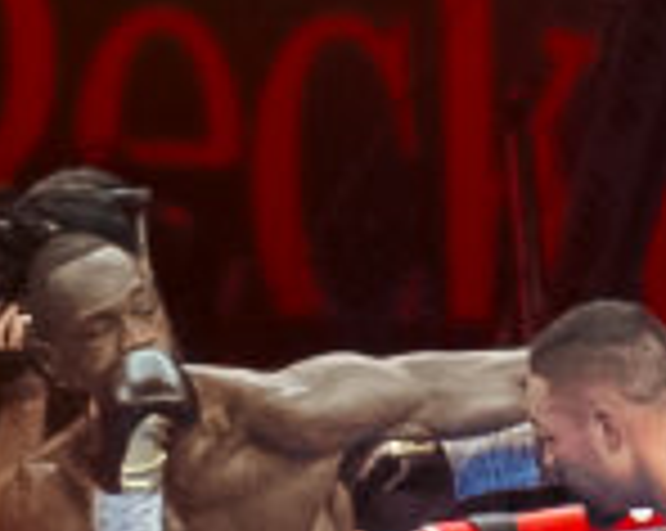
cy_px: 425
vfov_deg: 1.1
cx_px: 734
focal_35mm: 1373
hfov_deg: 1.4
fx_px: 27028
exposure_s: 1/320
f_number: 2.8
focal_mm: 180
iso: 1250
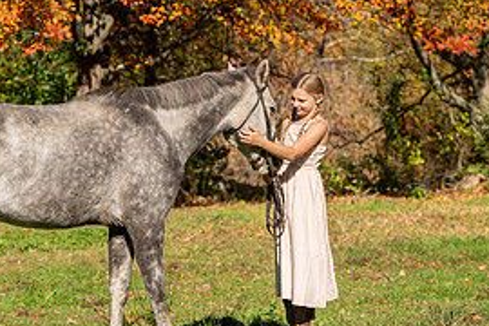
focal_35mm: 159
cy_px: 172
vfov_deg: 8.6
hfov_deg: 12.9
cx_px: 129
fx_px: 2160
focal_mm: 74
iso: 100
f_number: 4
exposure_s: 1/2500
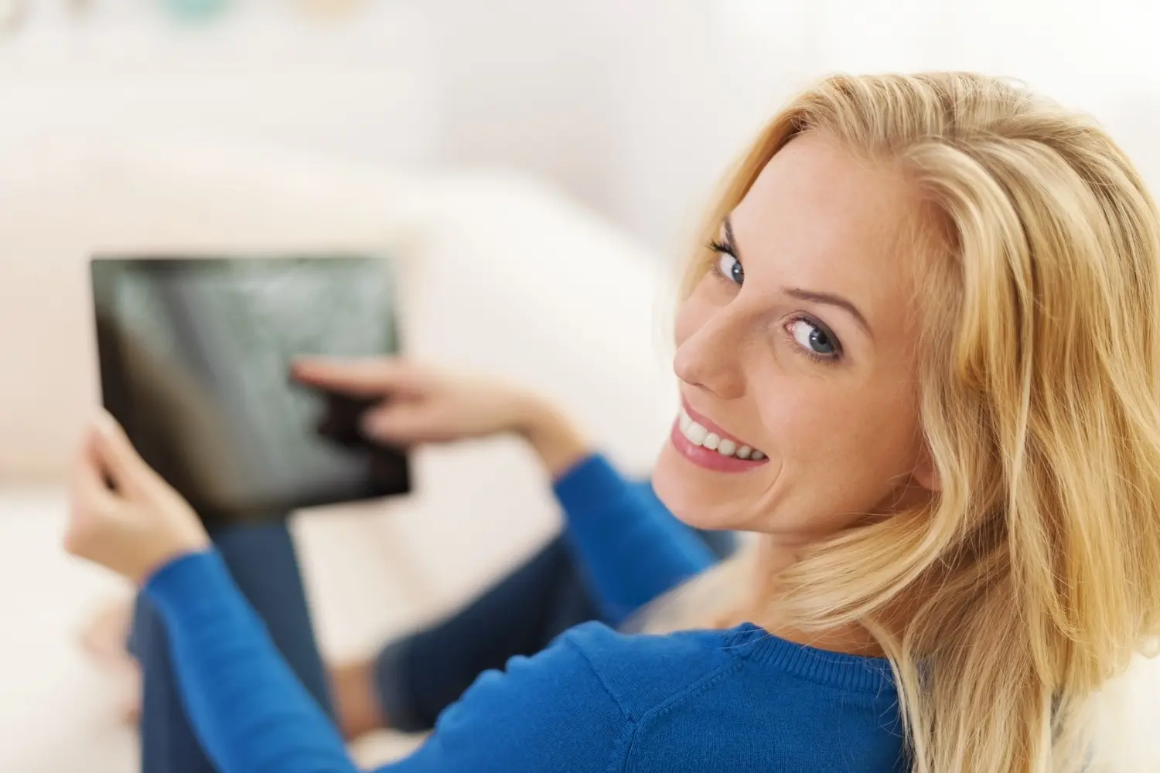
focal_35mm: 50
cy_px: 386
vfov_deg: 27.0
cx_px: 580
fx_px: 1611
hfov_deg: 39.6
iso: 100
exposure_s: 1/125
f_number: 1.8
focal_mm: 50
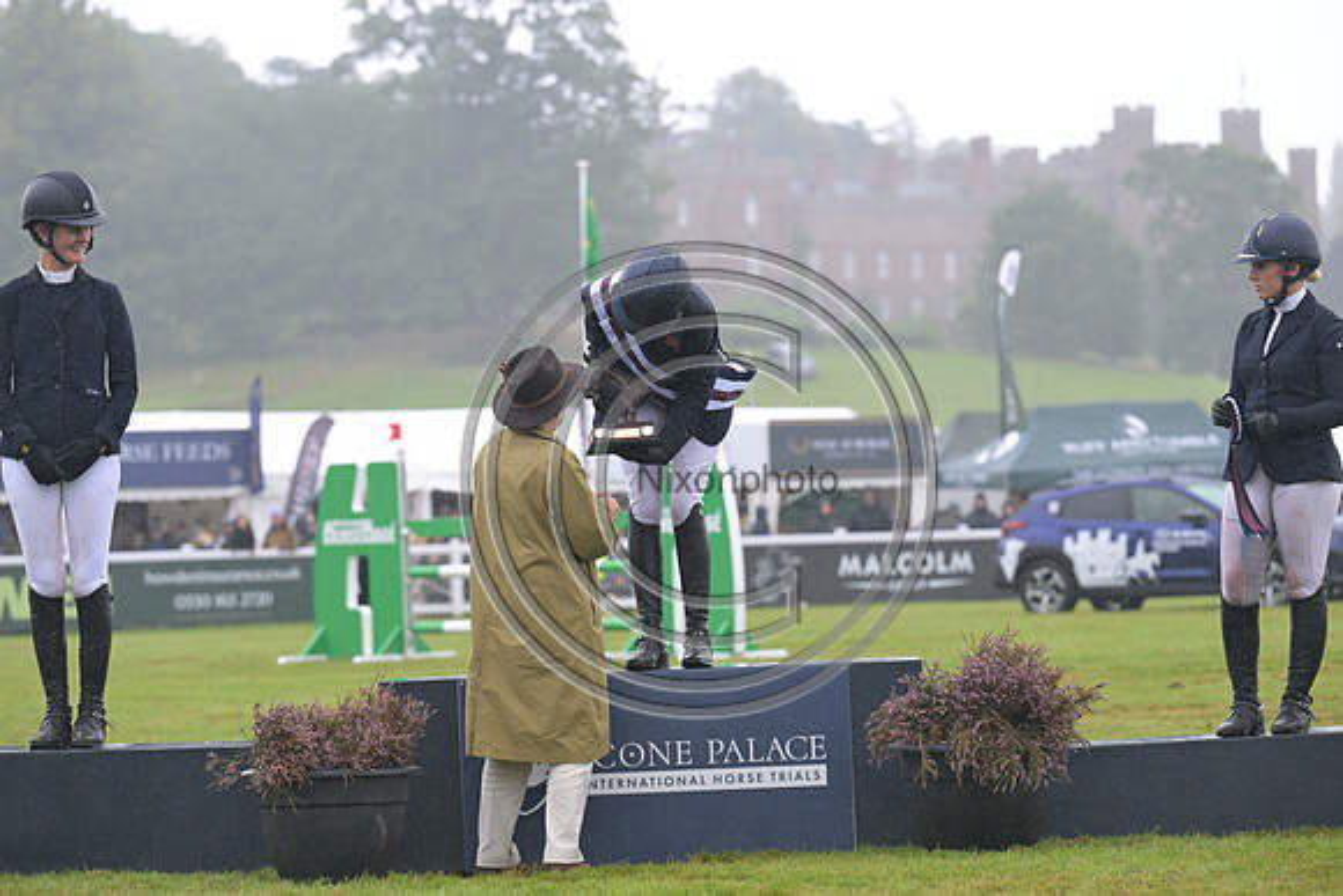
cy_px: 448
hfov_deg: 14.2
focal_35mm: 145
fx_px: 5410
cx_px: 672
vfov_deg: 9.5
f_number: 5
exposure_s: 1/1000
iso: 1600
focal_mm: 145
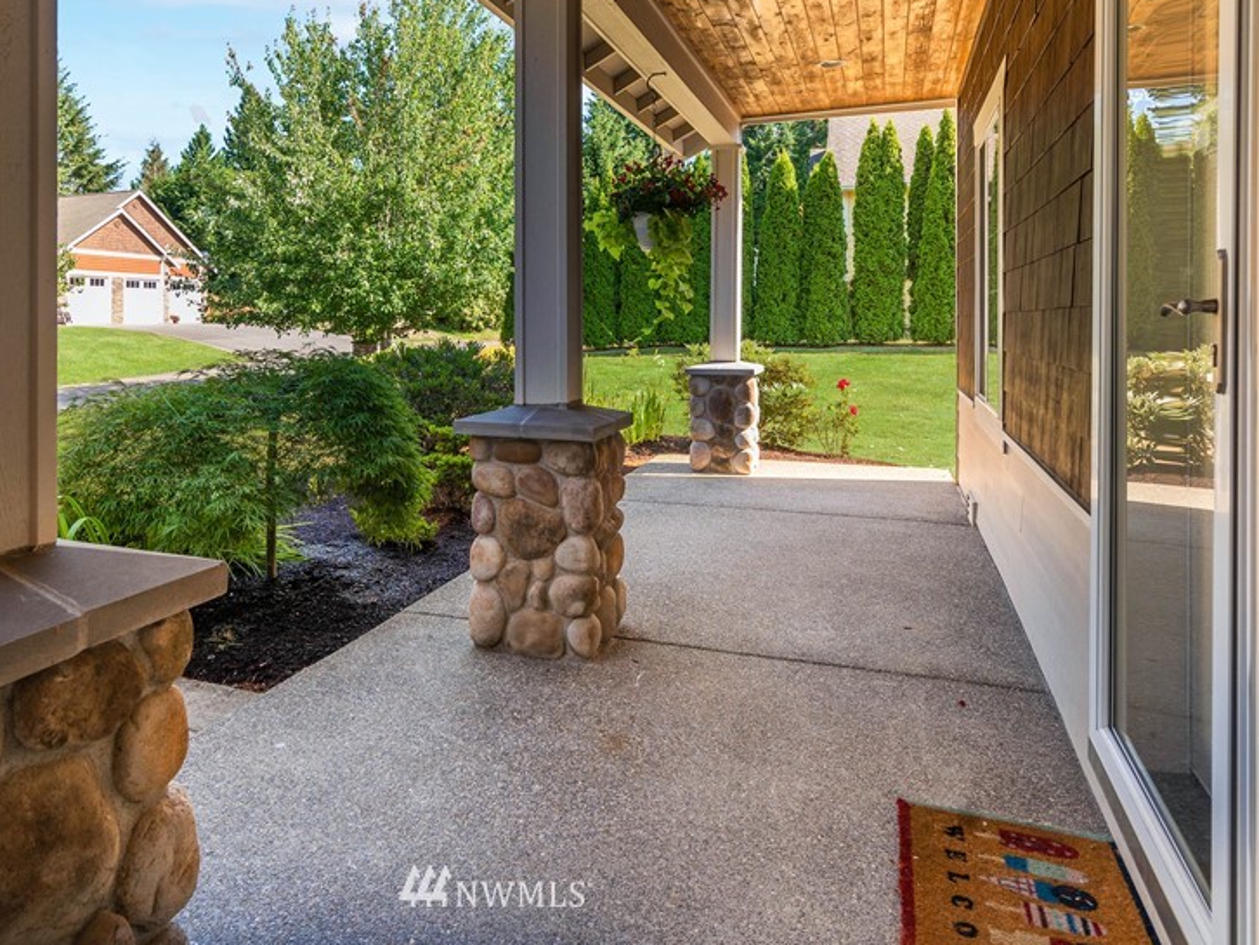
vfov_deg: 57.8
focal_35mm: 23
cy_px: 324
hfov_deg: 73.0
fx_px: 837
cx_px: 496
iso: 160
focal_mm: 16
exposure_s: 1/30
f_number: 6.3
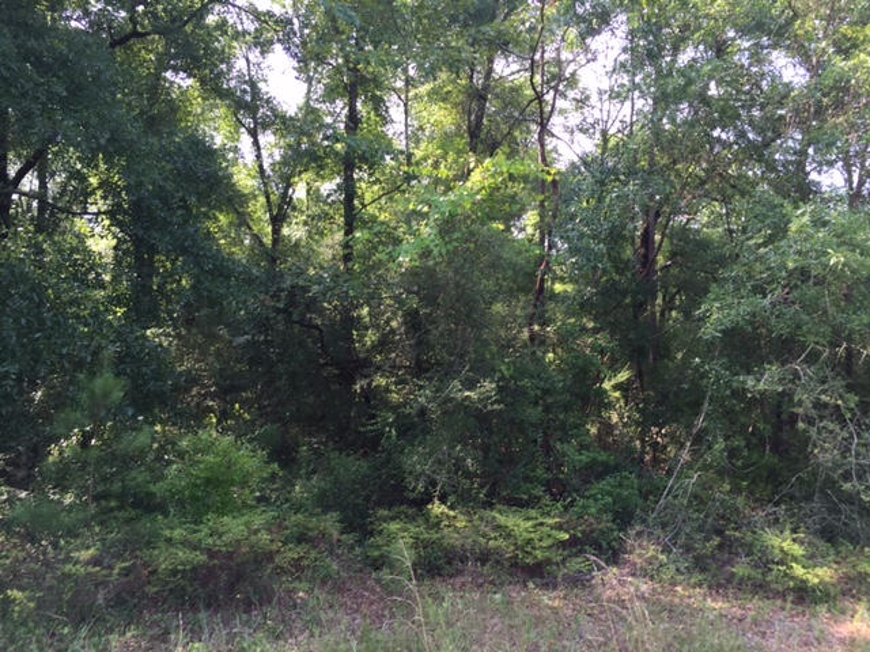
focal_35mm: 29
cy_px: 326
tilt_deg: +4.8
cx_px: 435
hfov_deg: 61.7
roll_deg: -1.7
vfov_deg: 48.2
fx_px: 729
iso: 32
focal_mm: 4.15
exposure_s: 1/139
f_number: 2.2
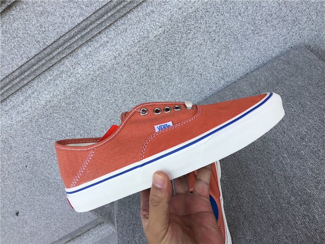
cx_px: 162
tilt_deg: -38.8
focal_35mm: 31
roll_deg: +40.9
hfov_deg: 58.4
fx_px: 291
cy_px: 122
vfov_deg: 45.4
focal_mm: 3.3
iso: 25
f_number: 2.4
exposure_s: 1/413
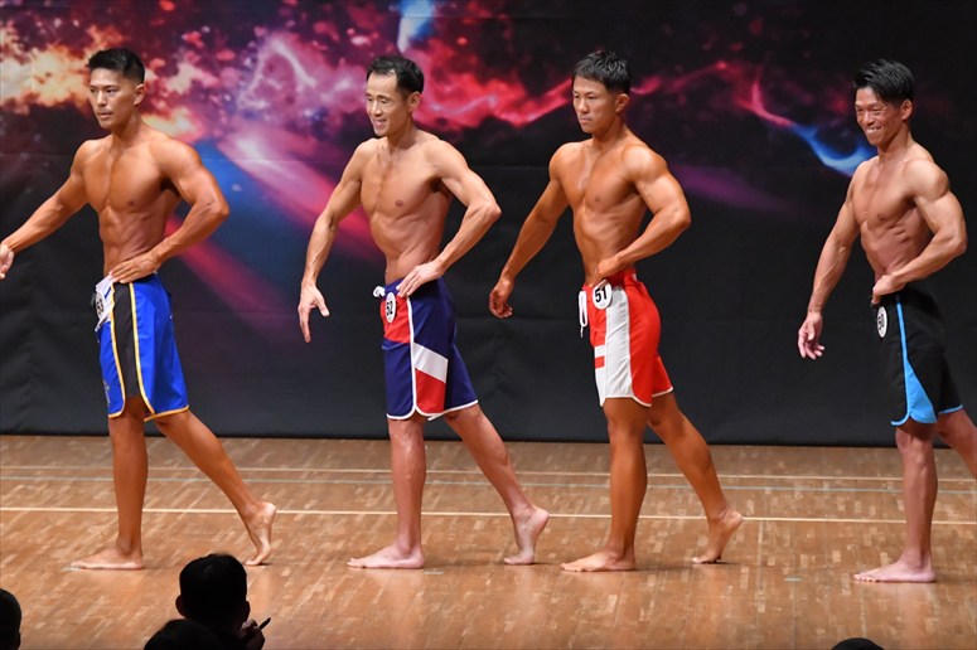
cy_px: 325
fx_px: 6917
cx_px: 488
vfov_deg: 5.4
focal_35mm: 255
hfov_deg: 8.1
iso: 8000
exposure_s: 1/400
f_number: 5.6
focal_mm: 170
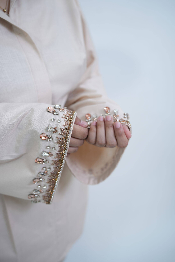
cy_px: 131
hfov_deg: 37.9
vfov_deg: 54.4
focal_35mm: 35
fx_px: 255
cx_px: 88
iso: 320
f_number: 2.5
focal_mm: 35
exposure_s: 1/200
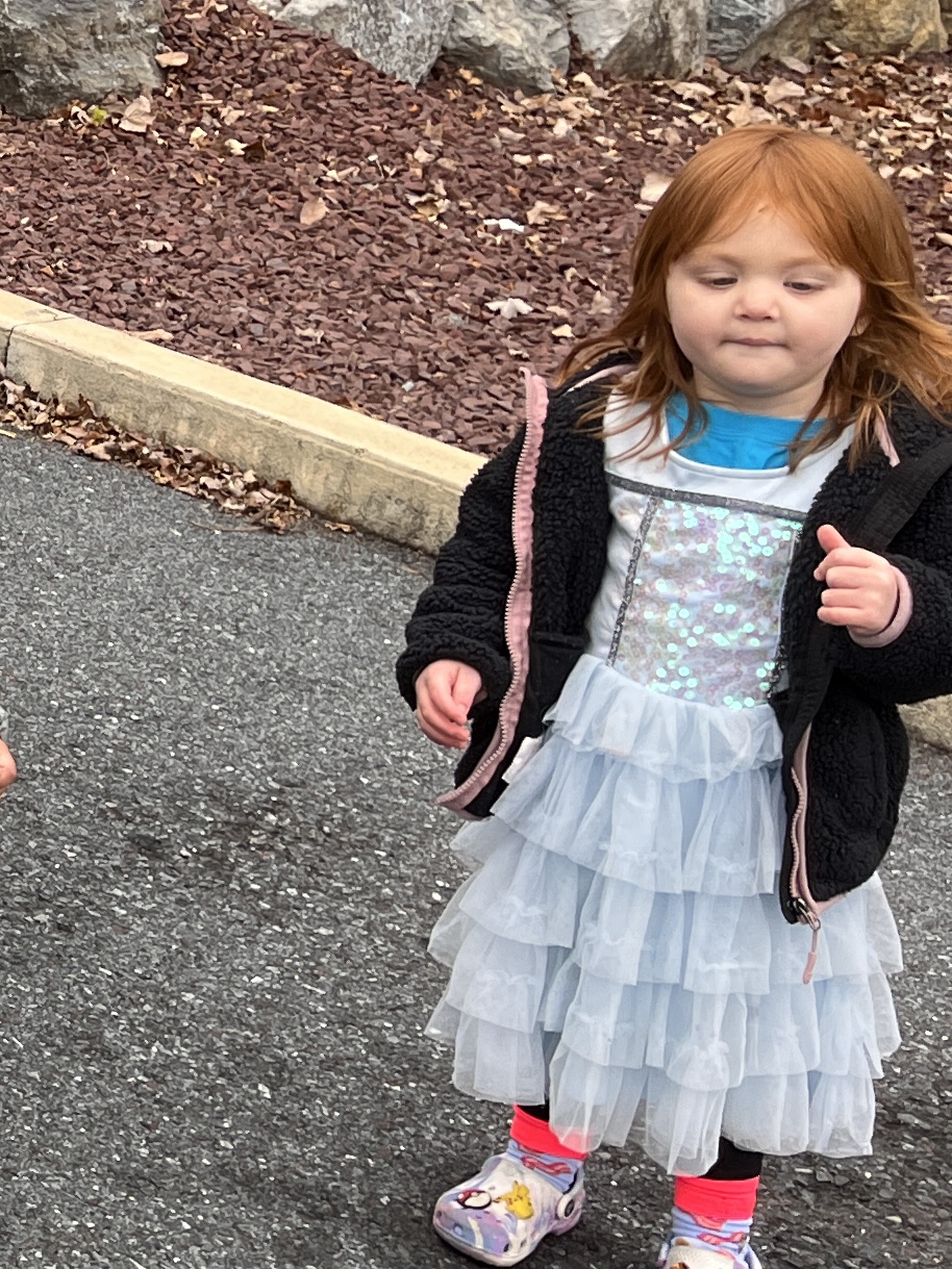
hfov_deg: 14.1
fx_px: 3154
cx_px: -1027
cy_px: 386
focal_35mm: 86
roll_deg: -1.2
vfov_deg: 22.6
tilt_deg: -14.8
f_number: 1.6
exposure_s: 1/137
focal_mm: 5.1
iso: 32
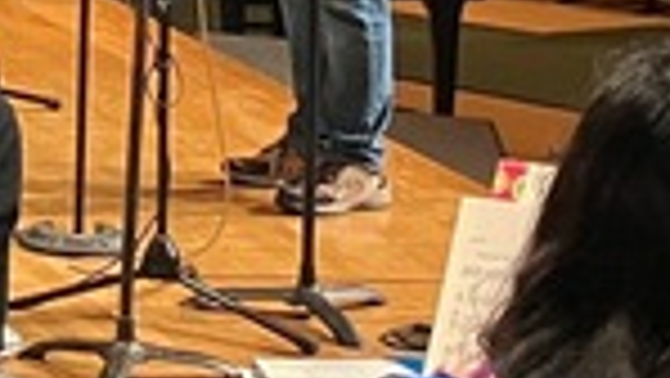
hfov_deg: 9.8
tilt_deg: -1.1
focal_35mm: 209
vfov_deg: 5.6
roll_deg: -2.1
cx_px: -553
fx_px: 3715
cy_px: -468
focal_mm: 3.99
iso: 320
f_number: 1.8
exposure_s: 1/55
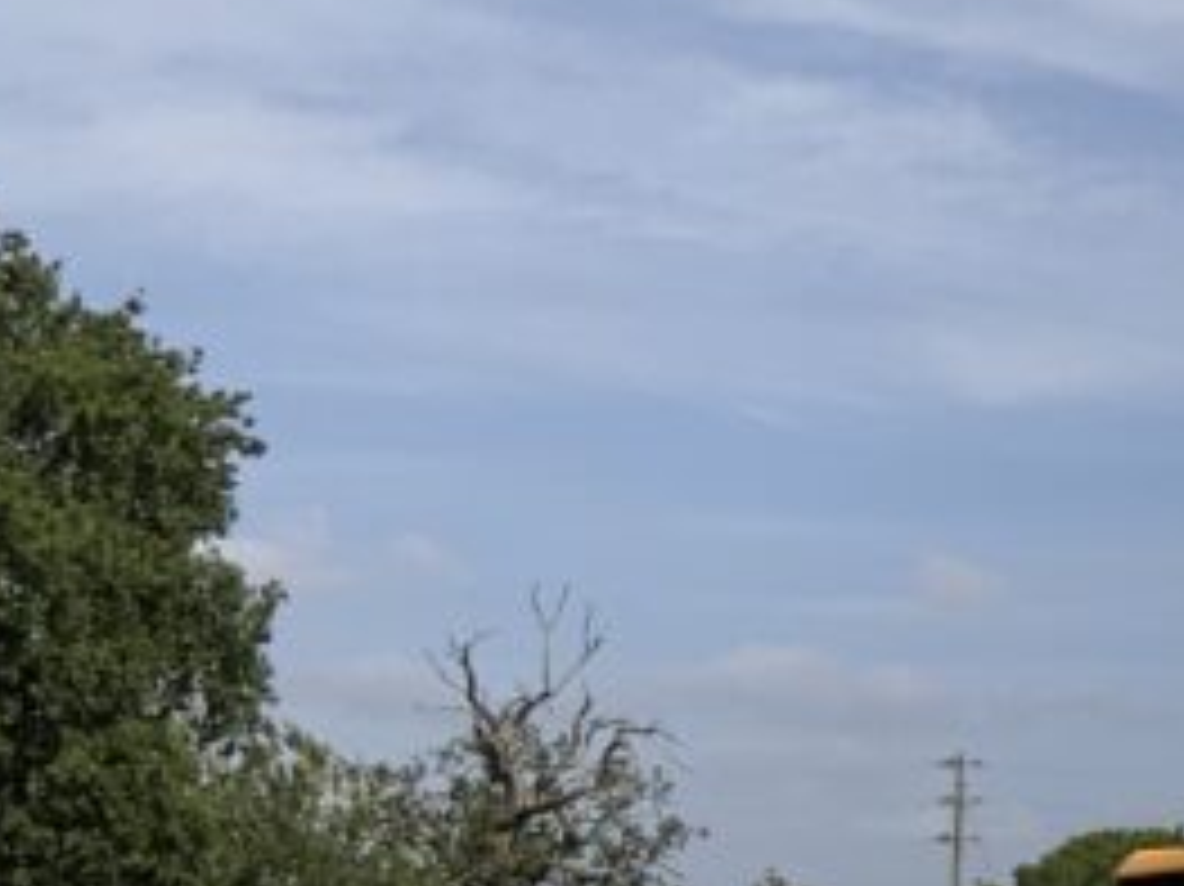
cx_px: 2170
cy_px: 720
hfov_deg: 15.0
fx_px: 3863
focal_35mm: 113
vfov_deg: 13.0
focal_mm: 3
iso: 20
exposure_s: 1/2959
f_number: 1.8
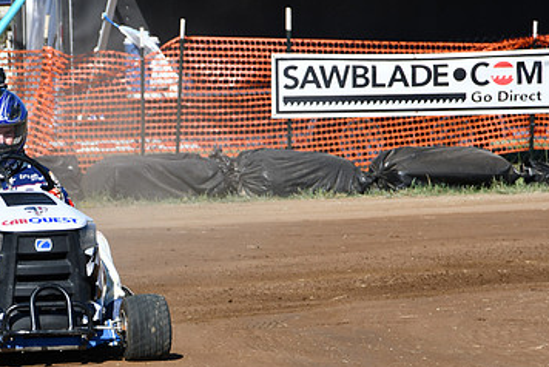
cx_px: 143
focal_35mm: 378
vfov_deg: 3.6
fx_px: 5769
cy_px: 278
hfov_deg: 5.4
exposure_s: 1/500
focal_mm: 155
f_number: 8
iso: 180
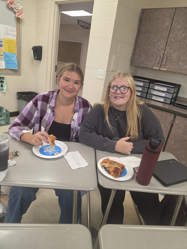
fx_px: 166
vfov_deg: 73.9
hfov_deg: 58.9
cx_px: 94
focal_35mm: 23
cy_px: 124
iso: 100
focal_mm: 6.5
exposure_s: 1/120
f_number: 1.4
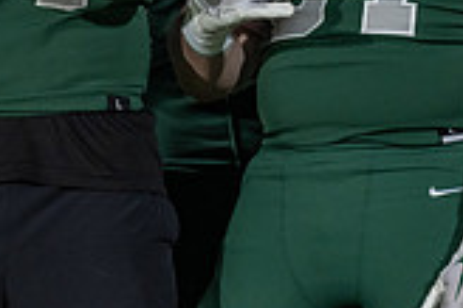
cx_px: 28
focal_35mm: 644
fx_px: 8274
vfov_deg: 2.1
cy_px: -216
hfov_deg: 3.2
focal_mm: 182
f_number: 3.2
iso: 1250
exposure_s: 1/320
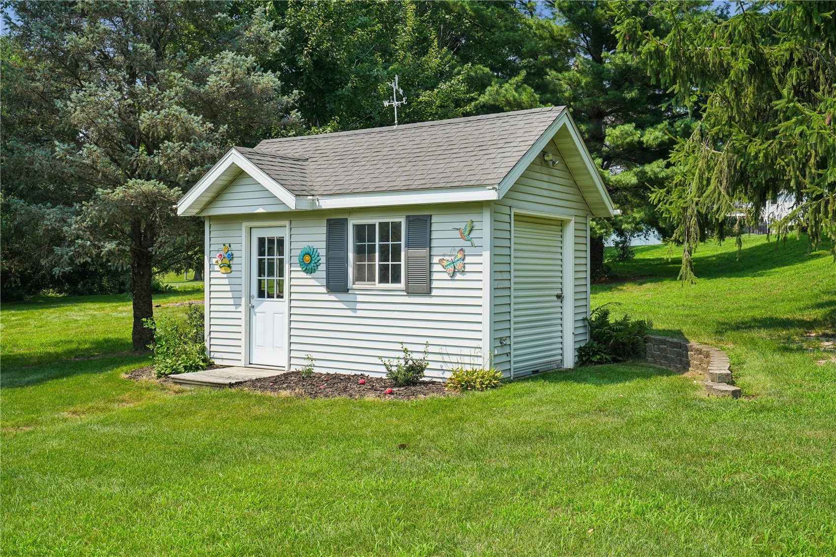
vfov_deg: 37.8
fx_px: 813
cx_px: 418
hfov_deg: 54.4
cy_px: 278
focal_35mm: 35
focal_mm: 35
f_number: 10
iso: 400
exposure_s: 1/320
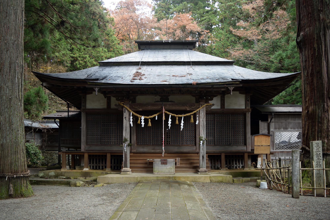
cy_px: 110
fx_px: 247
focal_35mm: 27
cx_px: 165
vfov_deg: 47.9
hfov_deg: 67.4
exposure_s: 1/30
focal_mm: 18
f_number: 3.5
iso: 125
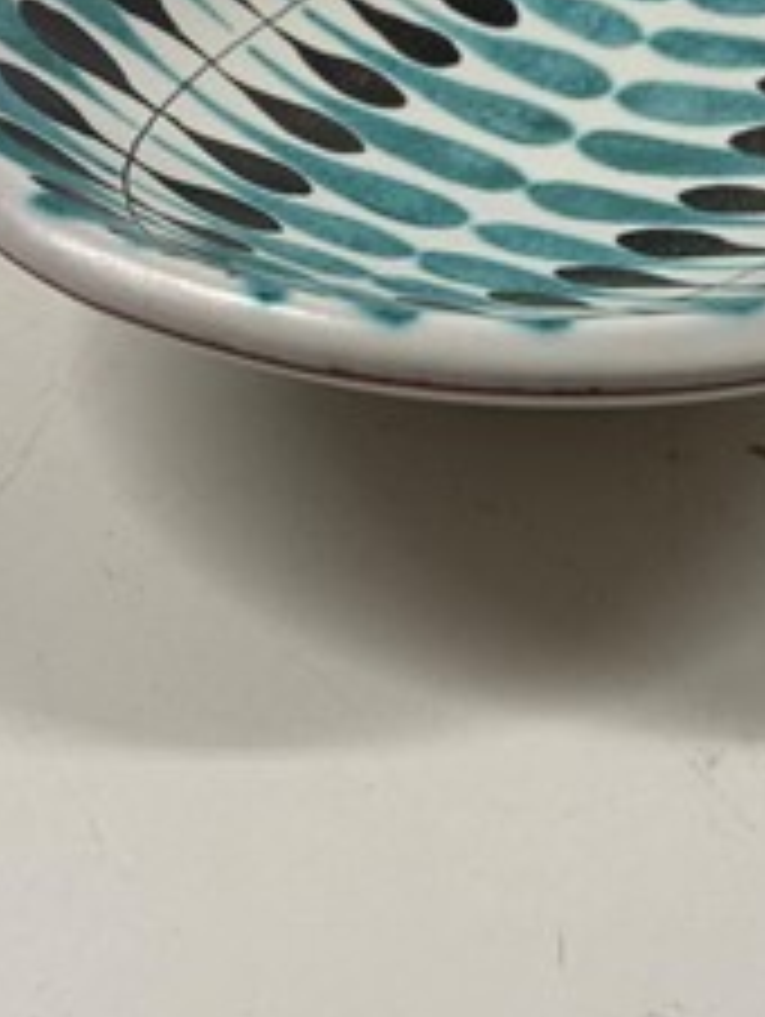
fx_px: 1353
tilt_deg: -37.9
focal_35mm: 46
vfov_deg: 40.8
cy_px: 351
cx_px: 531
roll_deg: -2.0
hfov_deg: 31.2
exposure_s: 1/100
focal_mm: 4.25
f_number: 1.8
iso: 100
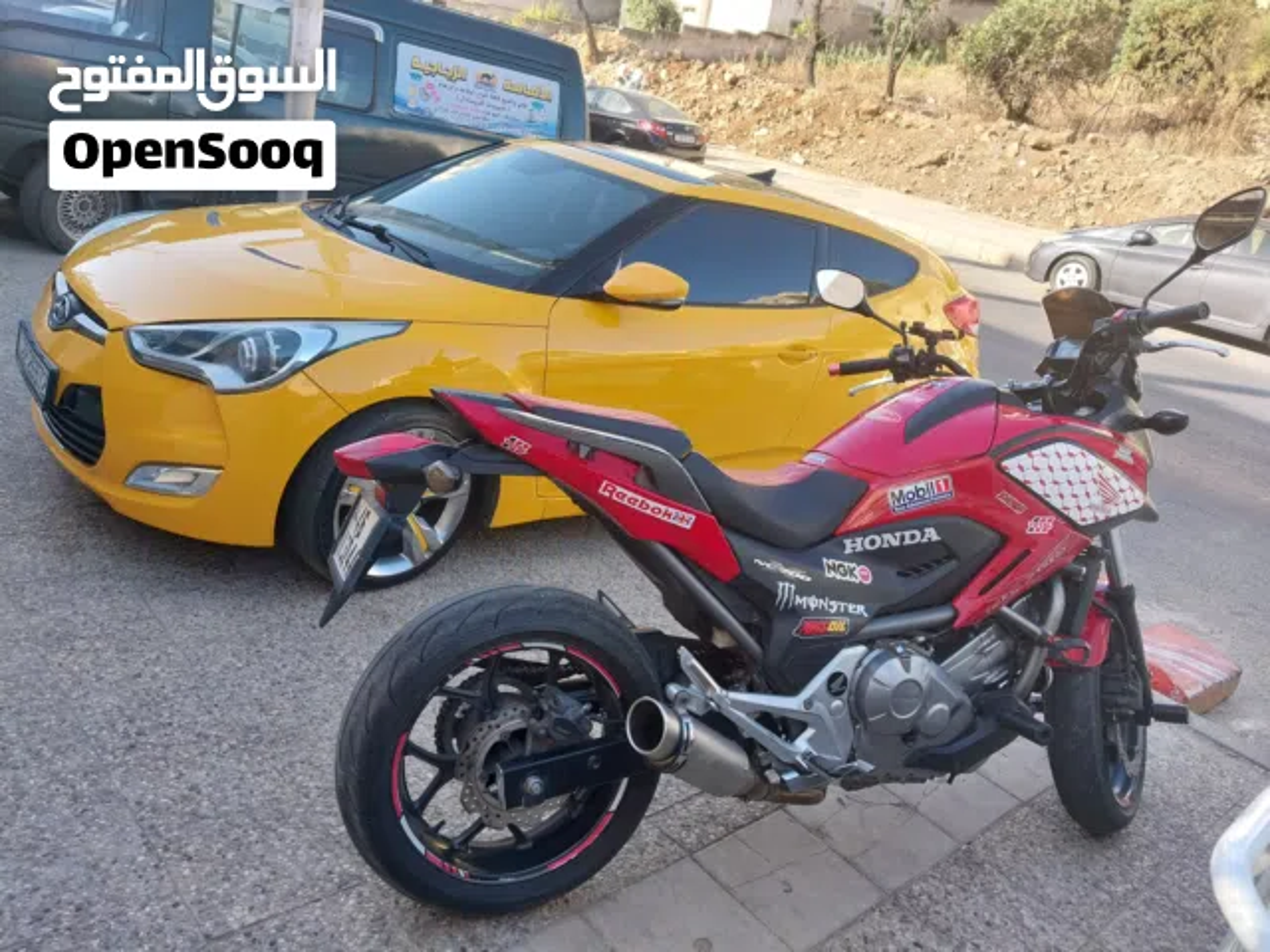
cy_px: 476
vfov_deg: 53.1
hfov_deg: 67.3
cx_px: 635
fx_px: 954
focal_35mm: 26
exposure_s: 1/100
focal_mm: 4
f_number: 1.8
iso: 25
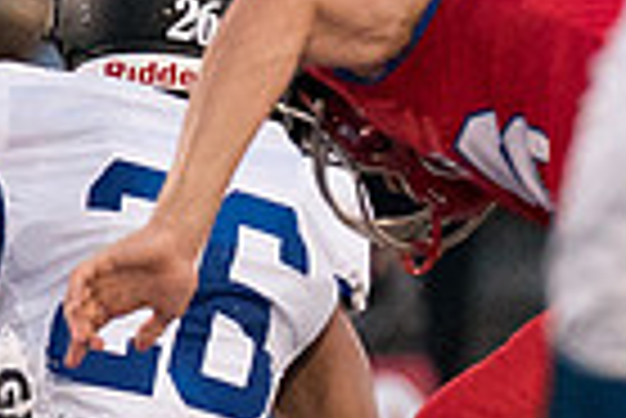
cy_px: 364
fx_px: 29243
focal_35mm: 1680
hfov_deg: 1.2
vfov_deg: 0.8
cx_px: 84
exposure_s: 1/2000
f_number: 2.8
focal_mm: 200
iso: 4000
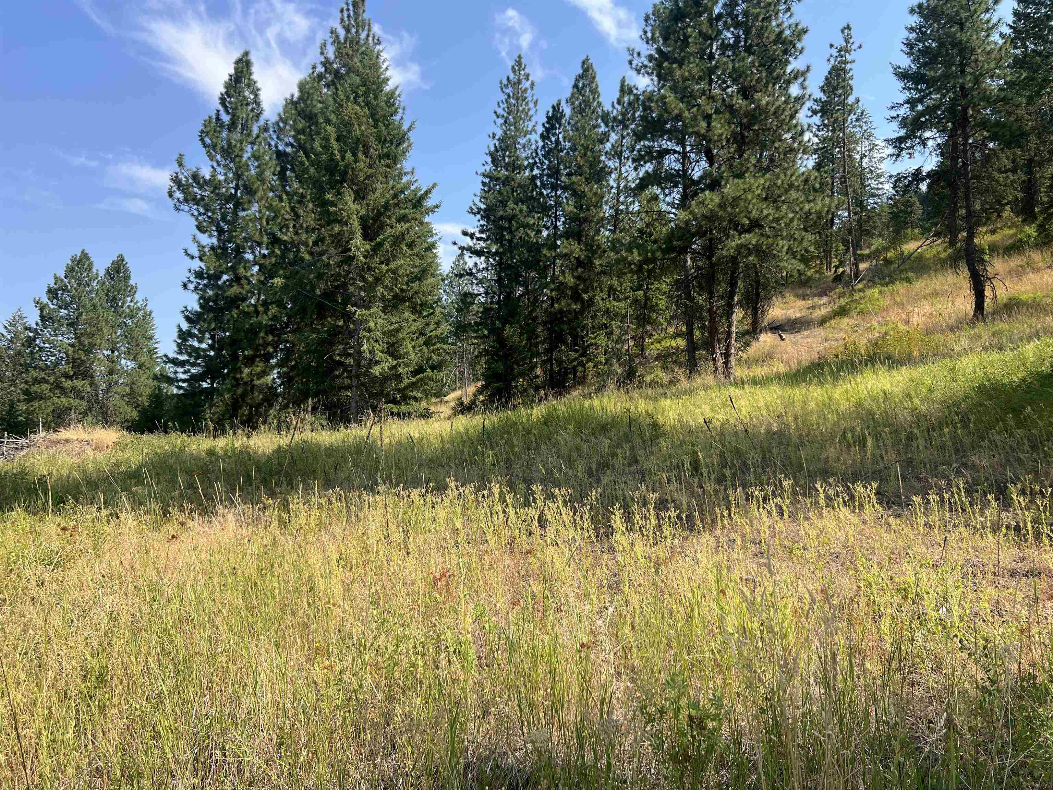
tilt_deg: +4.6
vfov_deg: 53.1
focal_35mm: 26
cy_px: 395
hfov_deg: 67.3
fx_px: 791
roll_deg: -3.4
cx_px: 526
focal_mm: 5.7
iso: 50
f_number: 1.5
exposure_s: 1/2083
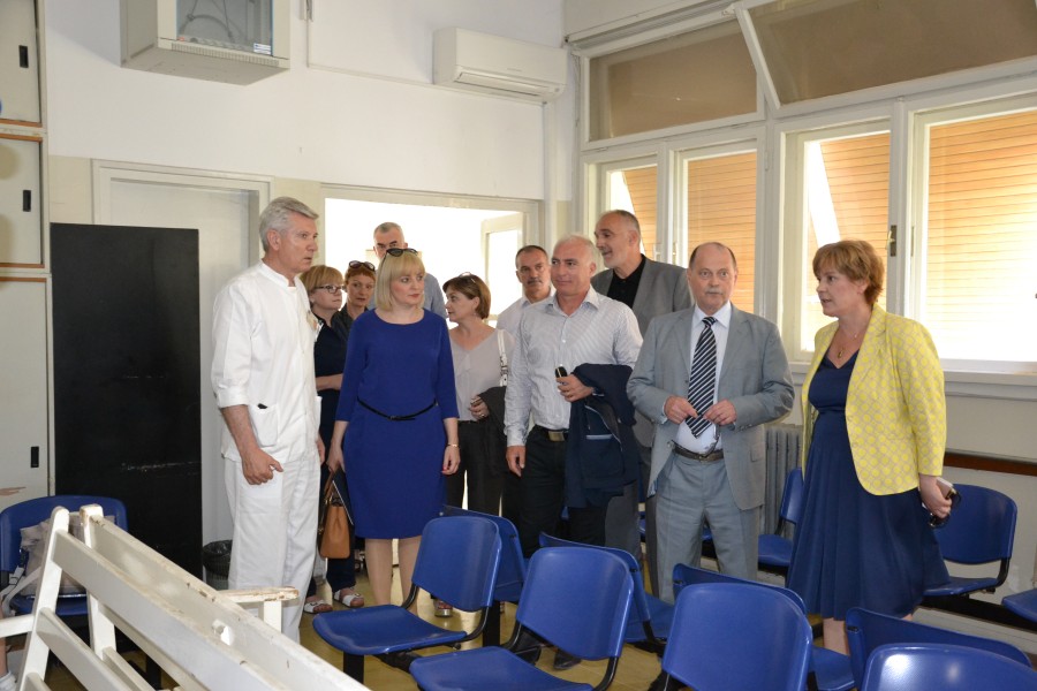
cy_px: 346
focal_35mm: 38
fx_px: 1080
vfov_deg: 35.5
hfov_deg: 51.3
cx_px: 518
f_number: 4
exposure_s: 1/60
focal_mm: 25
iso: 2200
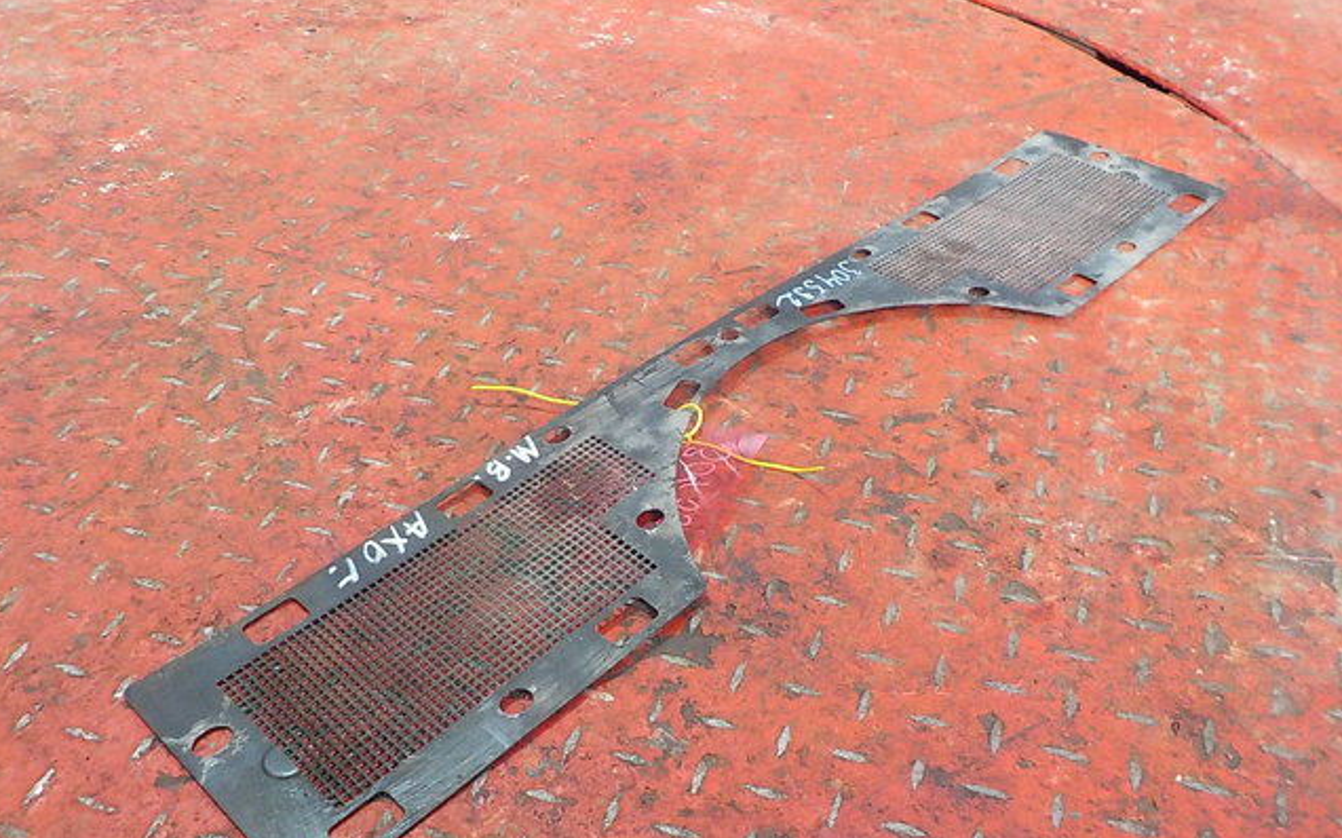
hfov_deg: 59.7
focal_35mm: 32
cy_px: 490
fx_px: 1170
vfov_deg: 39.3
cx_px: 669
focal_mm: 4.1
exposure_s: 1/30
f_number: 3.3
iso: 400
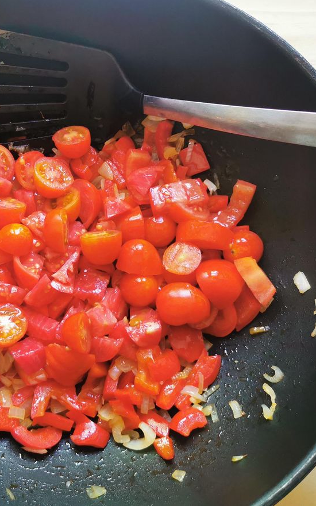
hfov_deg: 32.0
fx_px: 538
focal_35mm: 39
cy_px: 248
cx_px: 70
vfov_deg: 50.4
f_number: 1.6
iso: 200
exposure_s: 1/60
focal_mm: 5.56
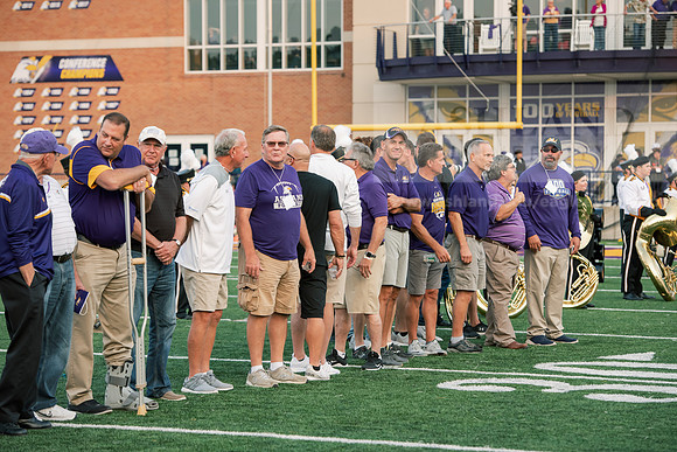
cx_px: 338
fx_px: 2257
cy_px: 226
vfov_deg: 11.4
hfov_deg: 17.1
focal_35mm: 120
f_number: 4.5
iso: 800
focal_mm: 120
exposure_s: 1/640
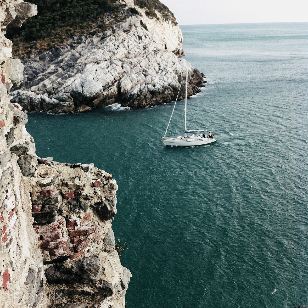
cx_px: 153
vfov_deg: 39.9
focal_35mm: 42
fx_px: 423
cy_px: 124
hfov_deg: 40.0
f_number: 2.8
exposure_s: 1/603
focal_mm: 3.85
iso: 80
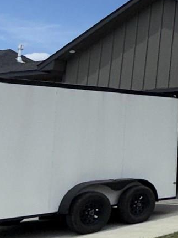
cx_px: 395
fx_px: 514
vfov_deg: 25.9
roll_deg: -1.7
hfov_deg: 14.7
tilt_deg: +9.8
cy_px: 84
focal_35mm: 75
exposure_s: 1/2717
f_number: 2.2
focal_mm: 2.22
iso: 16
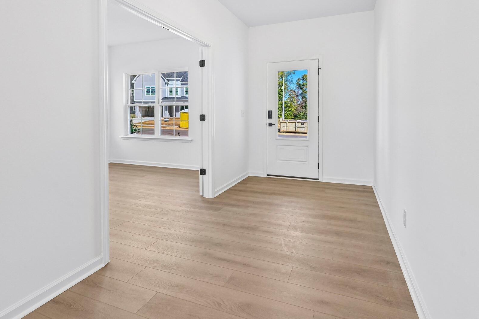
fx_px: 239
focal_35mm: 18
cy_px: 117
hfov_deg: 89.8
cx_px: 257
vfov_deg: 66.3
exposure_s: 1/40
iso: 125
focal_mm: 14
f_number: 8
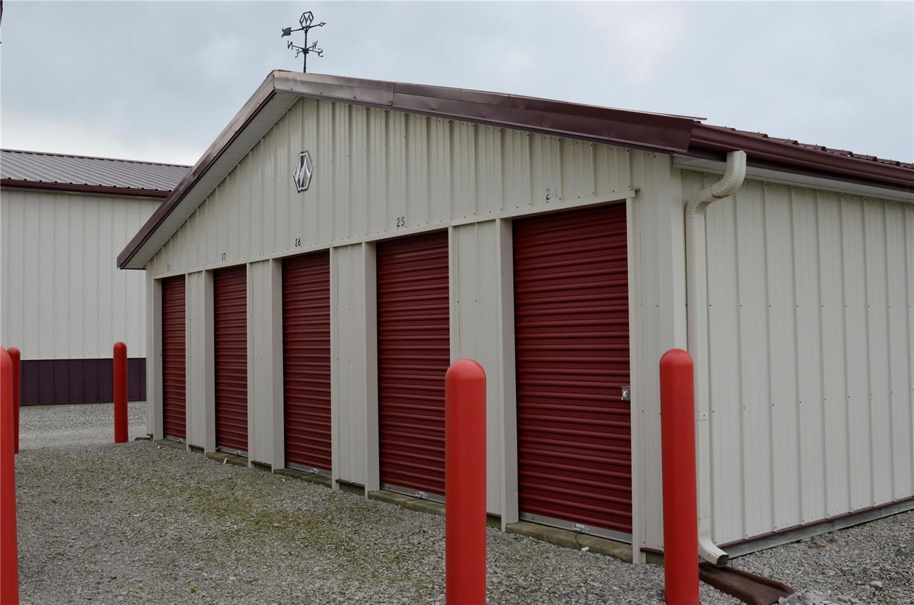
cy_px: 302
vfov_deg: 36.7
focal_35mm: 36
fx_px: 912
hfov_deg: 53.2
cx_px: 457
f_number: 7.1
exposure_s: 1/200
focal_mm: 24
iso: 400
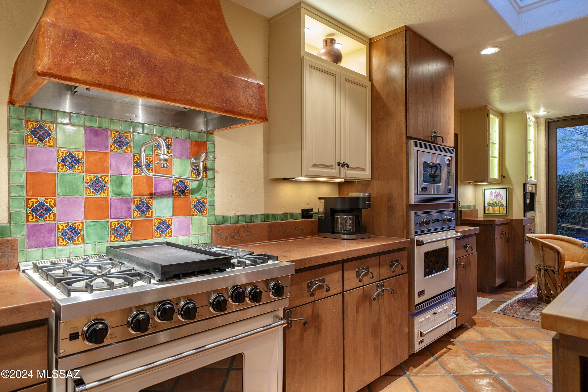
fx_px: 343
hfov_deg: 81.2
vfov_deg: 59.5
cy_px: 196
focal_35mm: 21
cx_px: 294
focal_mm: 21
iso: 200
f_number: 7.1
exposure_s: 1/1.25
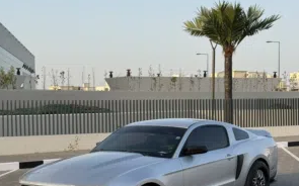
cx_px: 150
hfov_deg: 29.8
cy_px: 124
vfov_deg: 18.8
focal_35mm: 69
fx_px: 562
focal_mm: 6.76
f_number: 1.78
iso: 64
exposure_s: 1/1307
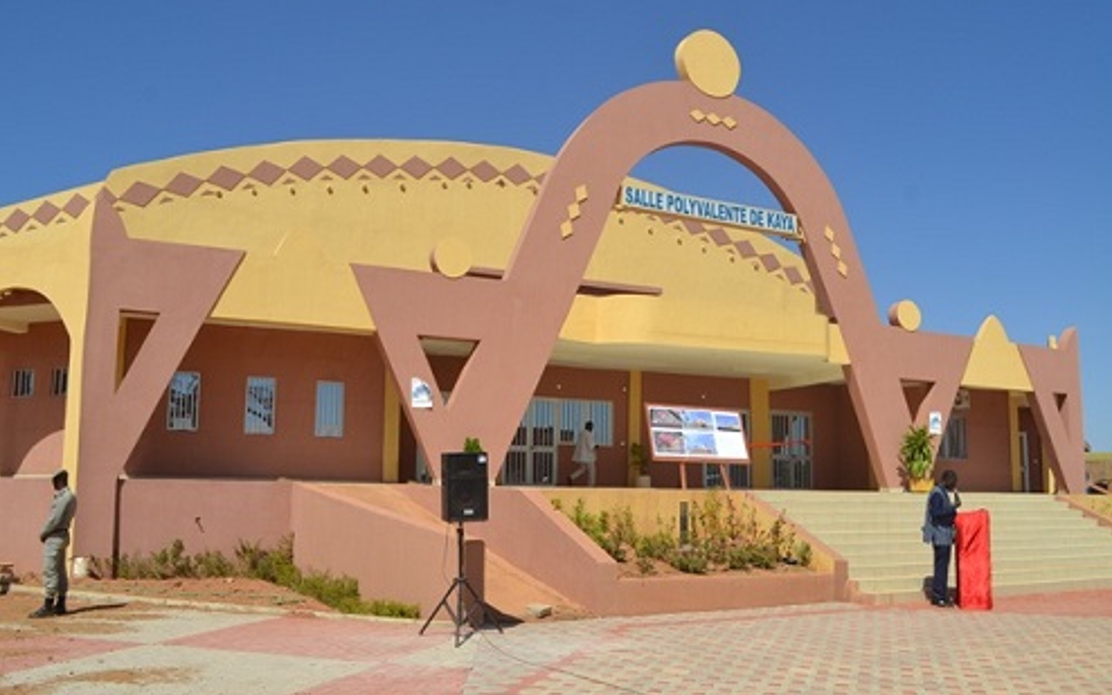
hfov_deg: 56.7
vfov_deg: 37.3
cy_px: 350
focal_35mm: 34
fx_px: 1031
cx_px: 561
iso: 100
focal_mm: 22
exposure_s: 1/320
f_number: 9
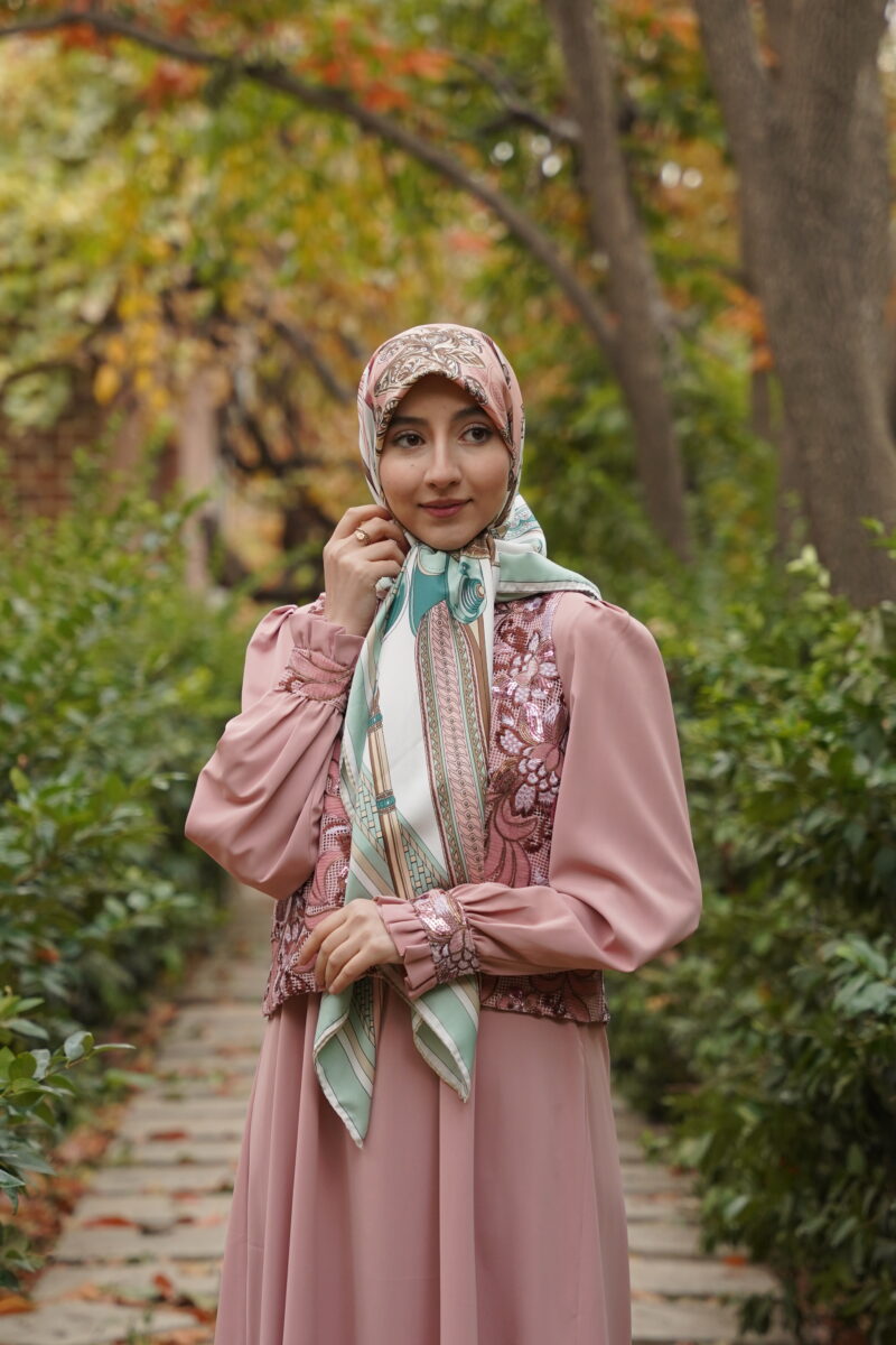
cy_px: 672
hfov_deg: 13.0
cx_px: 448
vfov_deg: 19.5
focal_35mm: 105
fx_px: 3920
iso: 640
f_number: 2.8
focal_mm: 70
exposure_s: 1/160
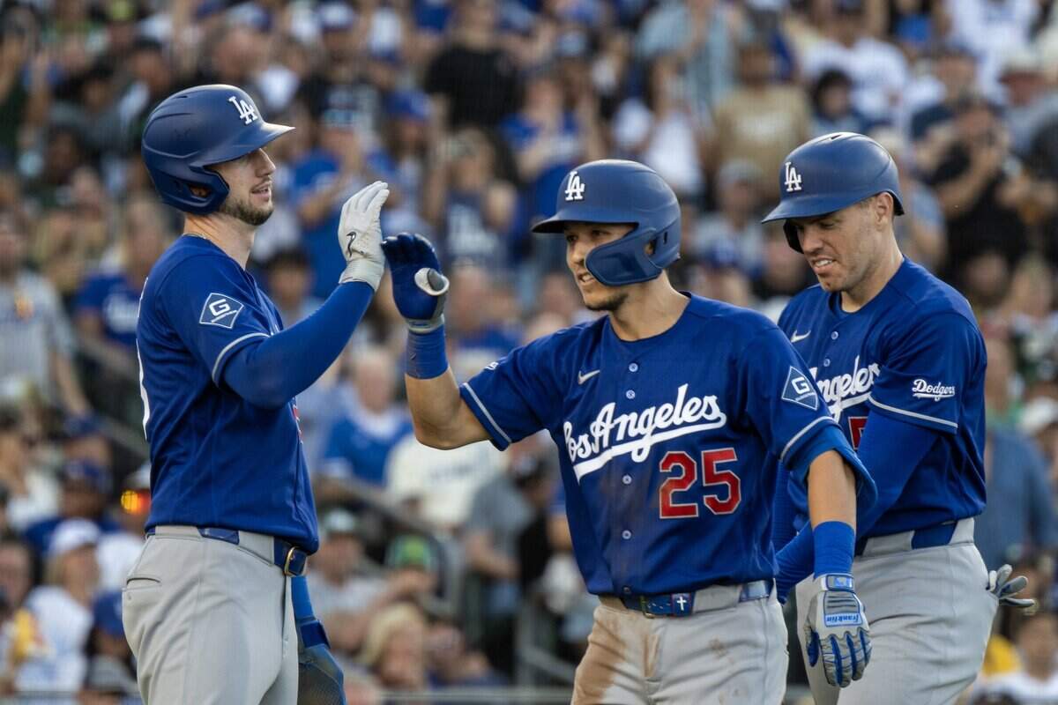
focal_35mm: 280
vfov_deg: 4.9
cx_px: 529
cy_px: 352
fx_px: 8228
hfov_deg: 7.4
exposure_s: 1/800
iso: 500
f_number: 4
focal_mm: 280
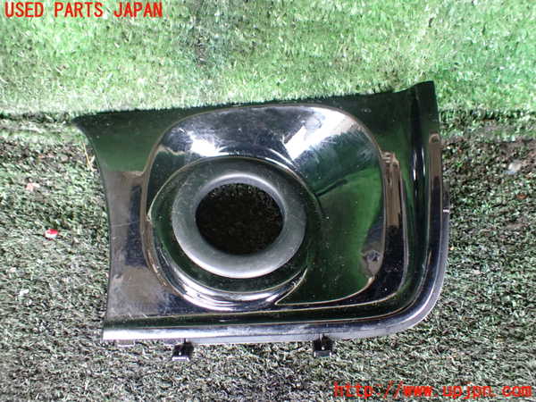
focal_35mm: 30
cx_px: 268
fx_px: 465
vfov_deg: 46.8
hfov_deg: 60.0
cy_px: 201
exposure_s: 1/30
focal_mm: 5.4
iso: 1000
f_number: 2.3
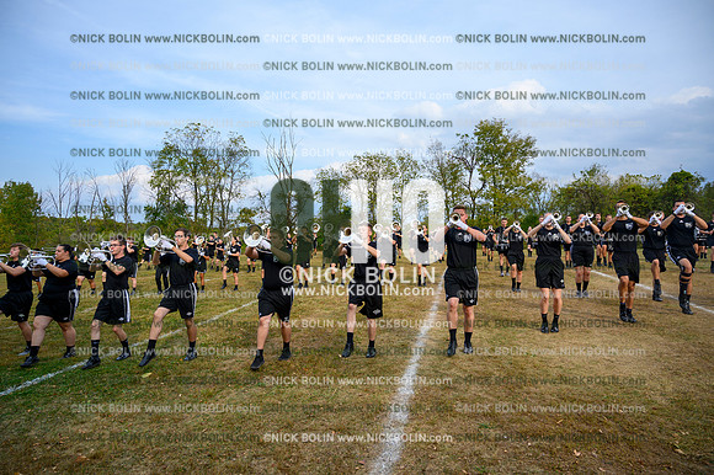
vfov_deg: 53.1
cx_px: 357
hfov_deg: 73.8
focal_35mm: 24
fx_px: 476
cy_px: 238
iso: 200
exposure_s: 1/800
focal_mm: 24
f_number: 4.5
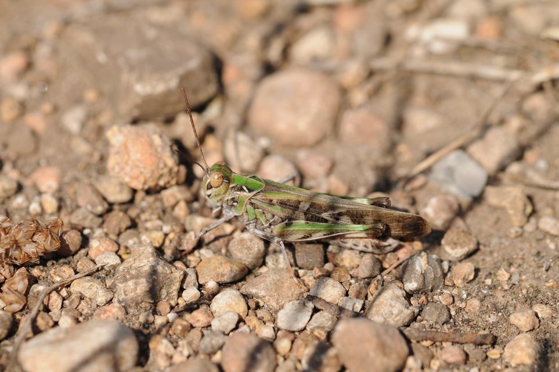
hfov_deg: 13.1
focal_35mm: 158
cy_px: 186
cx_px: 280
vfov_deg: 8.7
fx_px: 2443
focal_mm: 105
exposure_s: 1/1250
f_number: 10
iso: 400
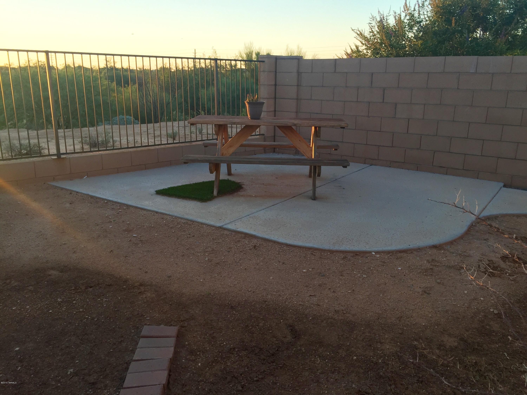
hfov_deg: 61.7
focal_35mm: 29
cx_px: 264
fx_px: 442
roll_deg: -2.0
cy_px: 198
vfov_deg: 48.2
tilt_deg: -15.5
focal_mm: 4.15
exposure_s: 1/120
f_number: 2.2
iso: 32
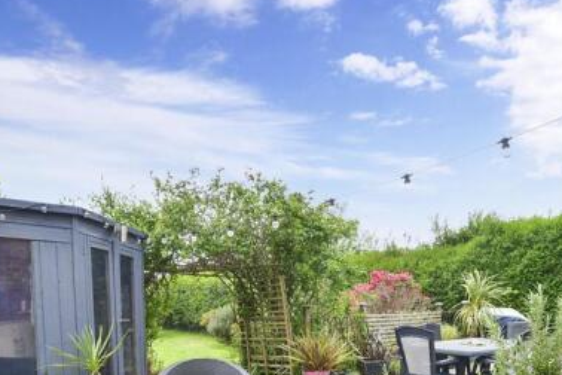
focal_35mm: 26
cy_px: 315
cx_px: 308
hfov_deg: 69.2
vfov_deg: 46.2
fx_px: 406
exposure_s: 1/100
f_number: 8
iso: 160
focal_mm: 10
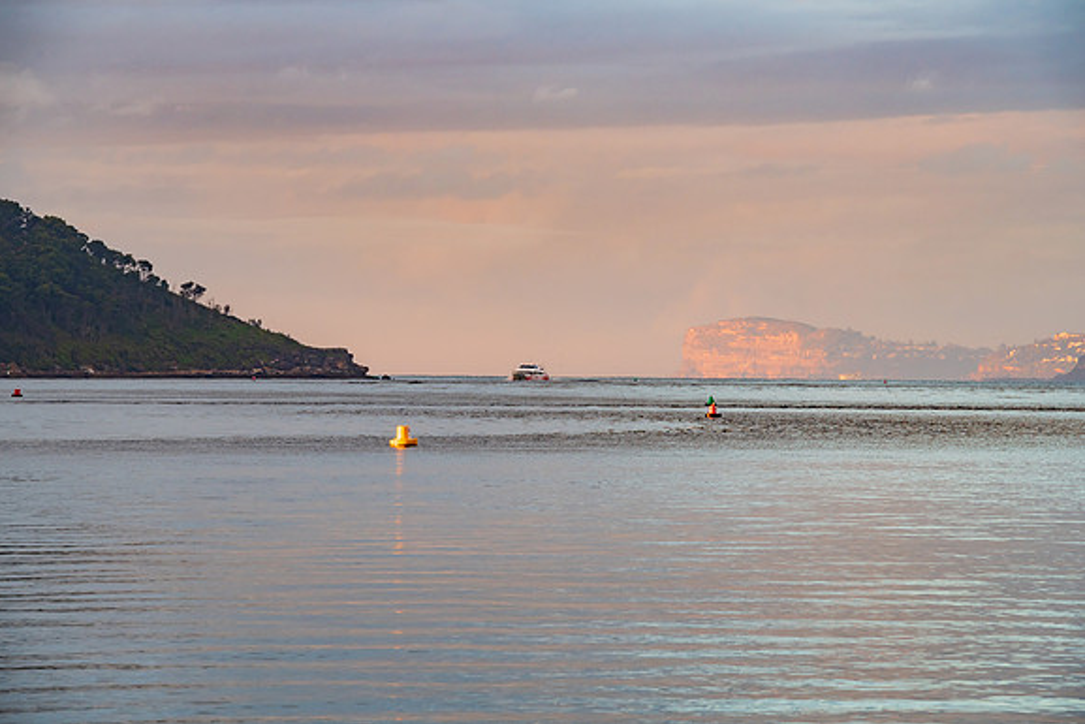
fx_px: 6059
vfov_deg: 6.8
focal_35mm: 201
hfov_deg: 10.2
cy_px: 362
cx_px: 542
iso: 250
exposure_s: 1/100
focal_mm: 200
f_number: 9
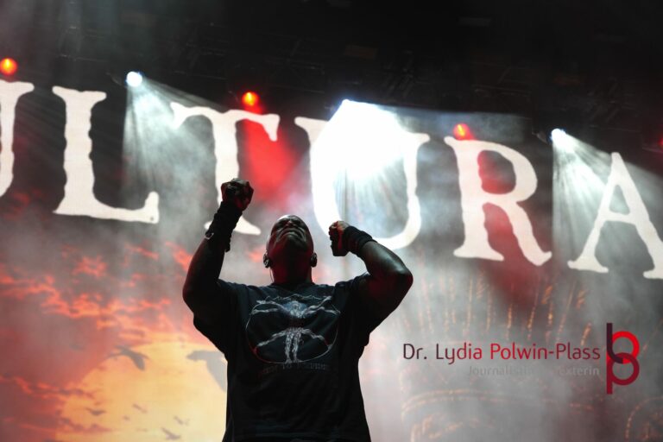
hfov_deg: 20.0
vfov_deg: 13.4
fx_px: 1878
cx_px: 332
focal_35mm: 102
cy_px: 221
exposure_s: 1/160
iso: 400
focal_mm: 68
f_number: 5
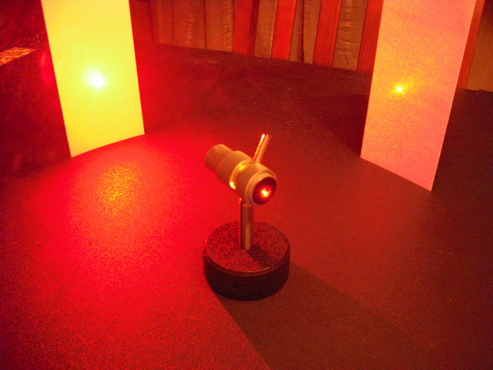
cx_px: 246
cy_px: 185
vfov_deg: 37.7
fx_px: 541
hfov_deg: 49.0
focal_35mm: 38
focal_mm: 6.2
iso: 800
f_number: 2.8
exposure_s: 1/5
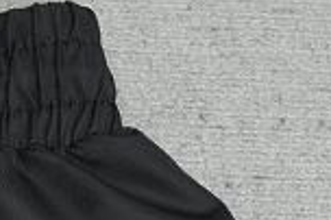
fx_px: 1962
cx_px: -22
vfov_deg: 6.2
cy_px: 489
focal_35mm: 214
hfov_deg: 9.6
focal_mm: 27
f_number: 8
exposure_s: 1/160
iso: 1000
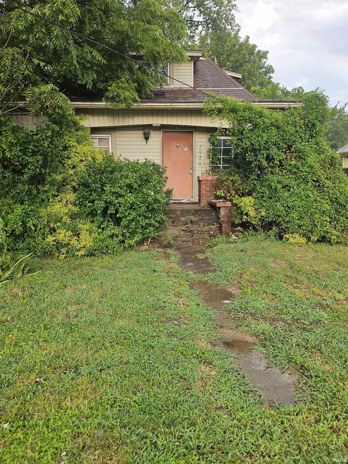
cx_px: 174
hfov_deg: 56.8
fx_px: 322
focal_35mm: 24
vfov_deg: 71.6
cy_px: 232
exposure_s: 1/544
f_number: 1.8
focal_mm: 5
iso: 50
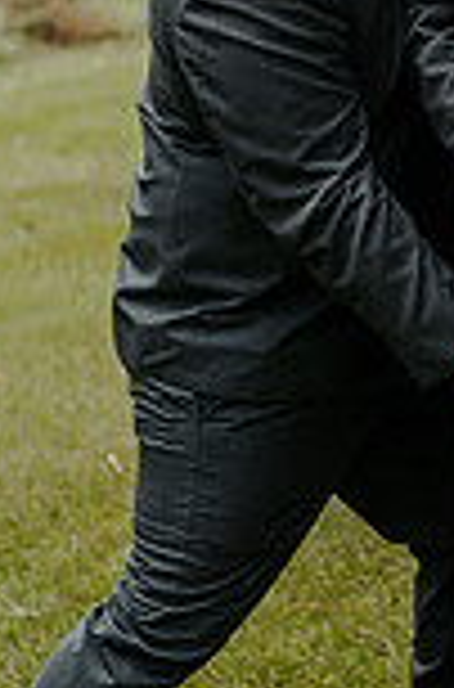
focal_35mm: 171
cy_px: 202
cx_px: 465
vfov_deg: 12.0
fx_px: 3257
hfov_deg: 7.9
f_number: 2.8
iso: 500
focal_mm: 58
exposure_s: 1/1000
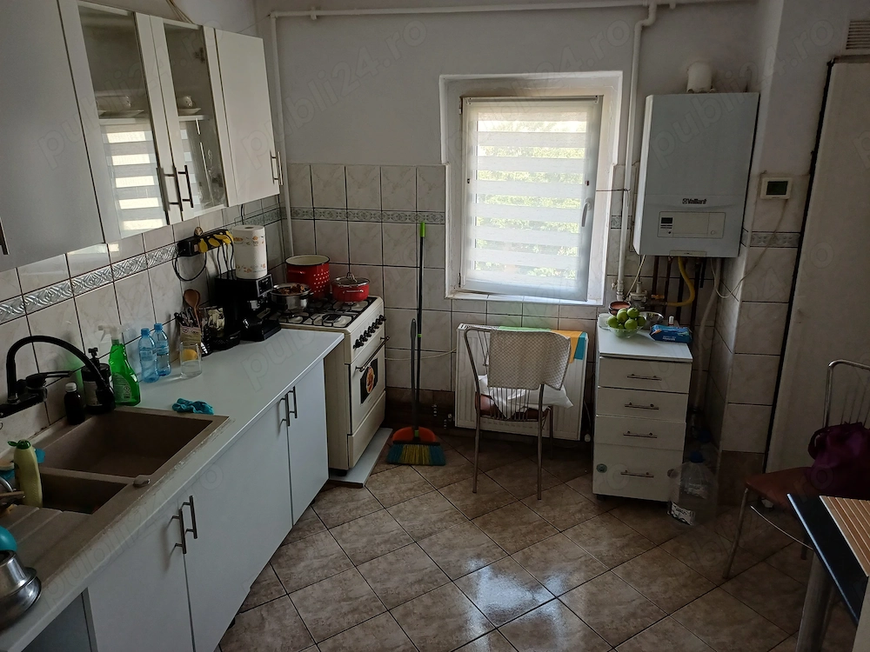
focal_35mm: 25
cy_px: 326
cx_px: 435
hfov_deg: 69.4
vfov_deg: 54.9
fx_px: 628
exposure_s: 1/50
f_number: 1.8
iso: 100
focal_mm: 4.65
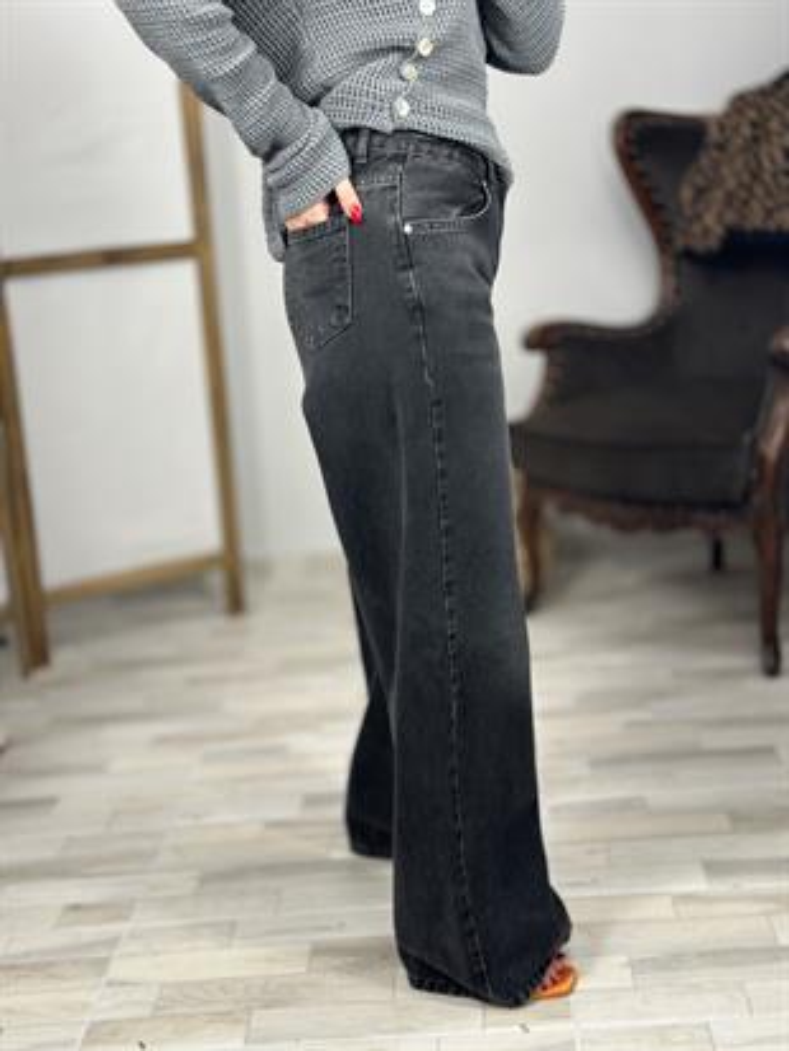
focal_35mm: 48
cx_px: 394
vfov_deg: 39.6
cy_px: 526
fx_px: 1458
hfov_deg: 30.3
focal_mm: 6.86
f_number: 1.78
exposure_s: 1/50
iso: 80
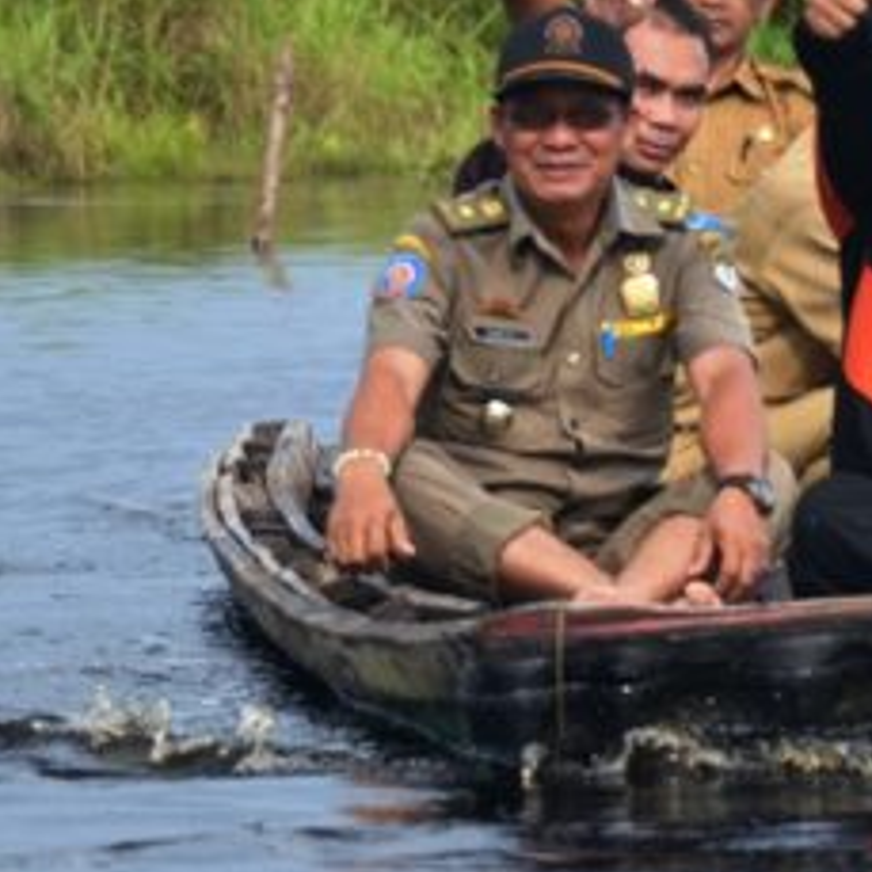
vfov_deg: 3.5
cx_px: 836
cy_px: 327
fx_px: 14421
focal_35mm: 506
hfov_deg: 3.5
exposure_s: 1/250
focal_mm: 130
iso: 140
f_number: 8
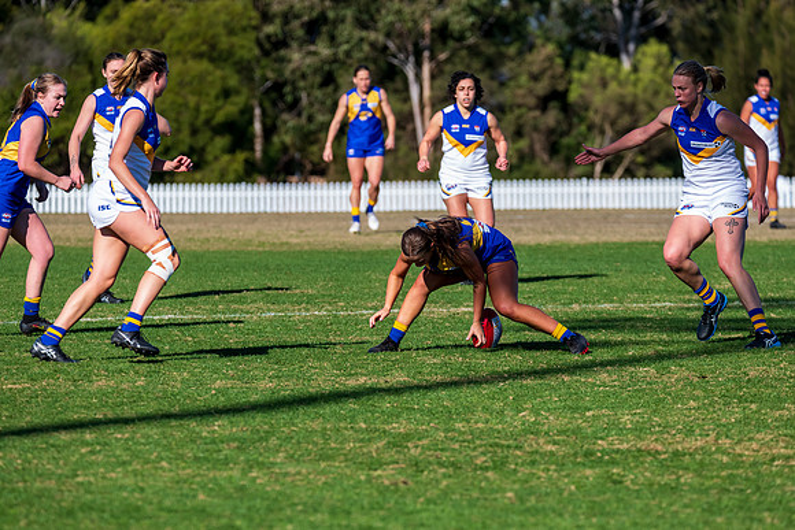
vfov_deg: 4.3
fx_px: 7068
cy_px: 265
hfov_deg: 6.4
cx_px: 398
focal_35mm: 320
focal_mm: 320
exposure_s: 1/2000
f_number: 8
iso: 800
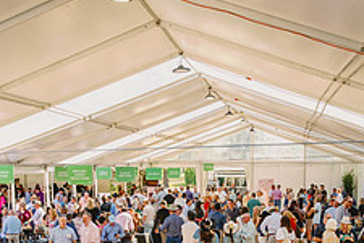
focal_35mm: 68
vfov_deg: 18.9
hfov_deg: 29.7
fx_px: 688
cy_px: 294
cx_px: 173
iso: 500
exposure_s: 1/320
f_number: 5.6
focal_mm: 24
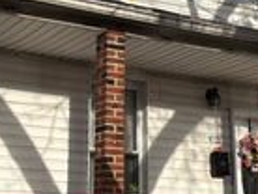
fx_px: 702
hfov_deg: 20.8
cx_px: 120
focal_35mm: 94
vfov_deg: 15.8
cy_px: 85
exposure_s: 1/3623
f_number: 1.6
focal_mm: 5.96
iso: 50
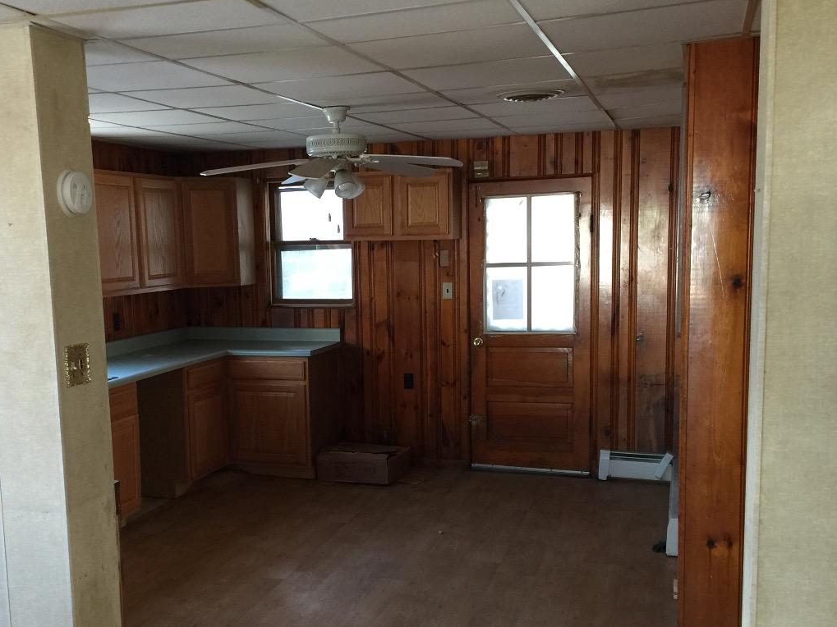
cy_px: 384
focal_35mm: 41
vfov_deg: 35.0
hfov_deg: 45.6
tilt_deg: -8.3
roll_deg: +2.1
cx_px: 338
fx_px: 991
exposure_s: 1/15
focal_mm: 4.15
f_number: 2.2
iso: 64
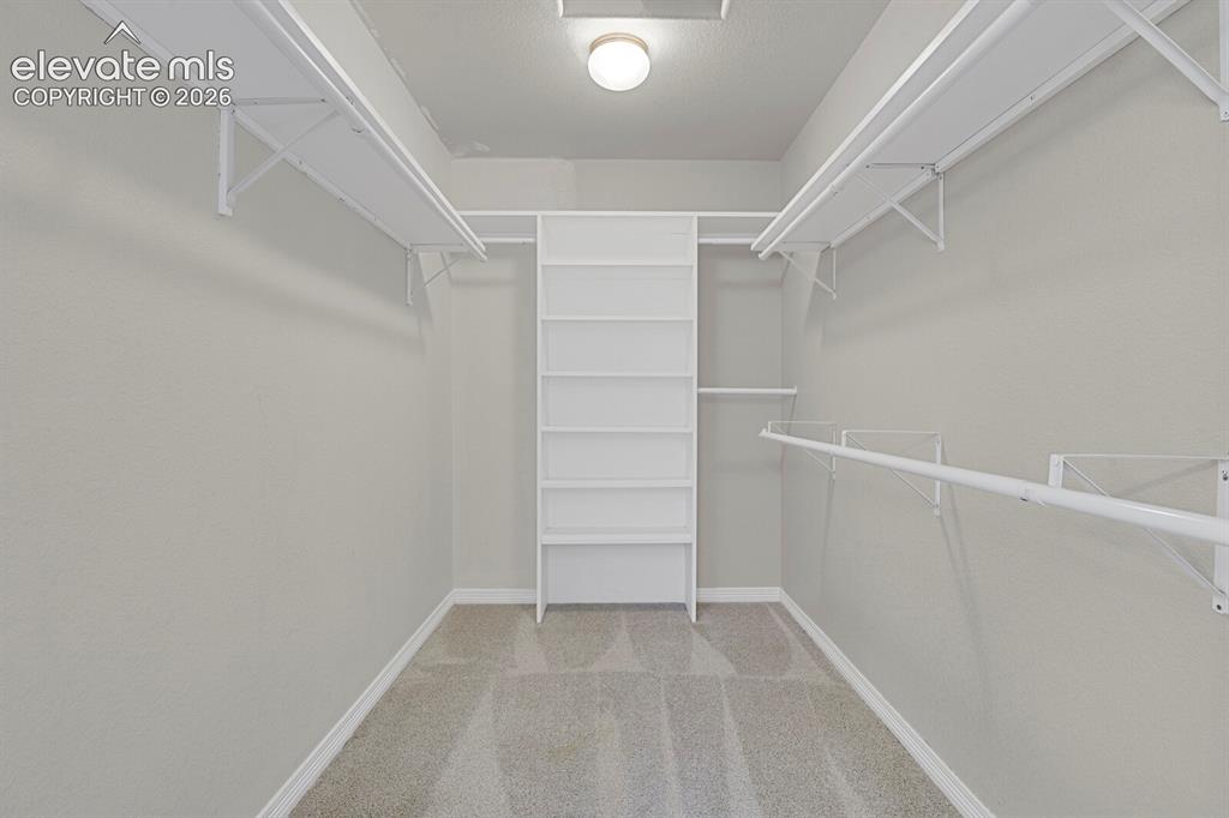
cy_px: 409
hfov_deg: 93.3
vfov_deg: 70.4
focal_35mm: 17
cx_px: 614
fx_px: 580
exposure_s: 6
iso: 250
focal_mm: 17
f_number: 8
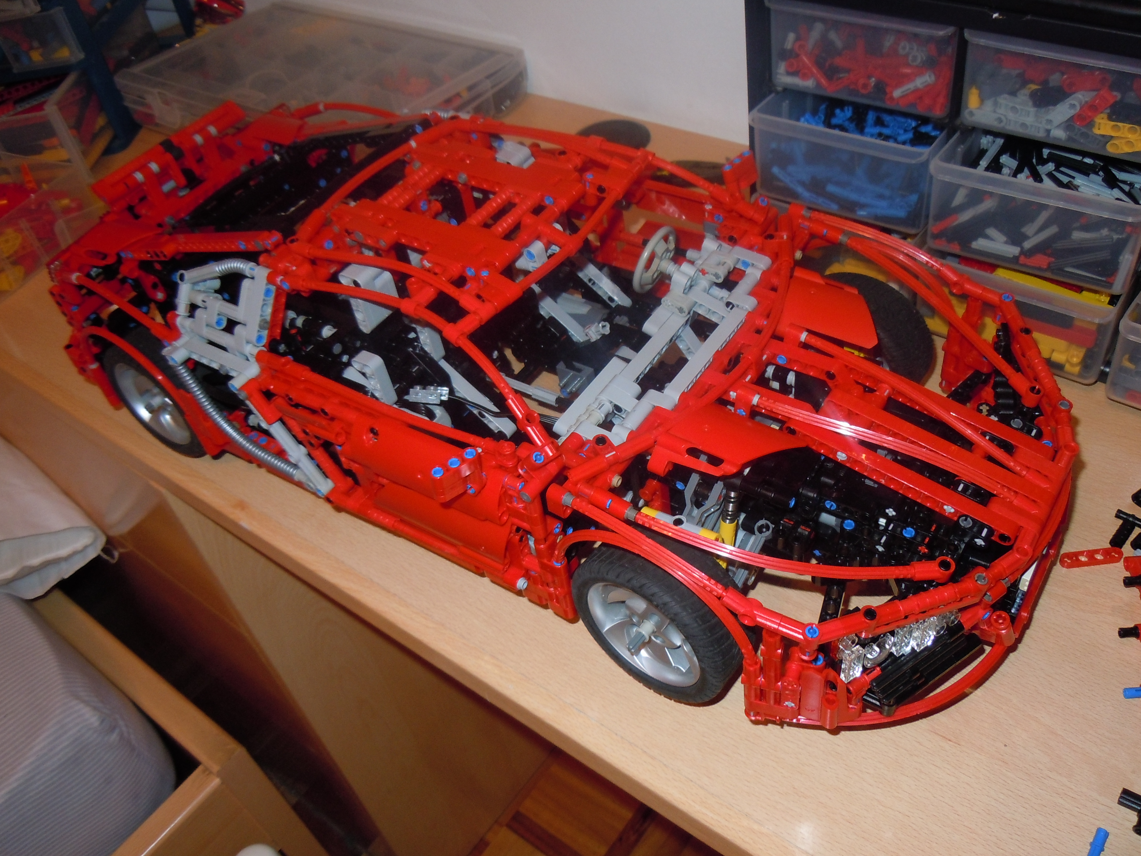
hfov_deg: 60.0
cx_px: 570
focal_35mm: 30
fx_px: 989
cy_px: 428
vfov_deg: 46.8
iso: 200
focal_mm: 5.4
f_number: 3.5
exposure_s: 1/30
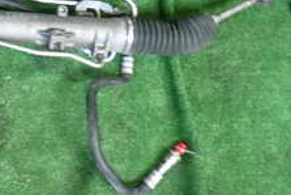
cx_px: -35
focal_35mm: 84
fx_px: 679
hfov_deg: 22.7
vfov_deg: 16.1
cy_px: 25
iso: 200
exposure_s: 1/40
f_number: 2.3
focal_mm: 5.4
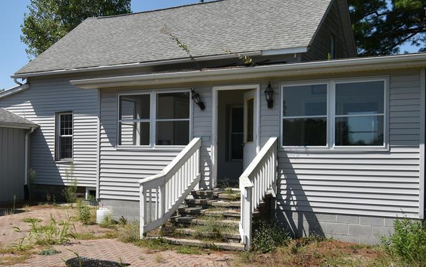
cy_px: 155
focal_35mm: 44
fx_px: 508
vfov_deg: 29.3
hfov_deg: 45.3
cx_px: 179
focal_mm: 19
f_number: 8
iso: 100
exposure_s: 1/320
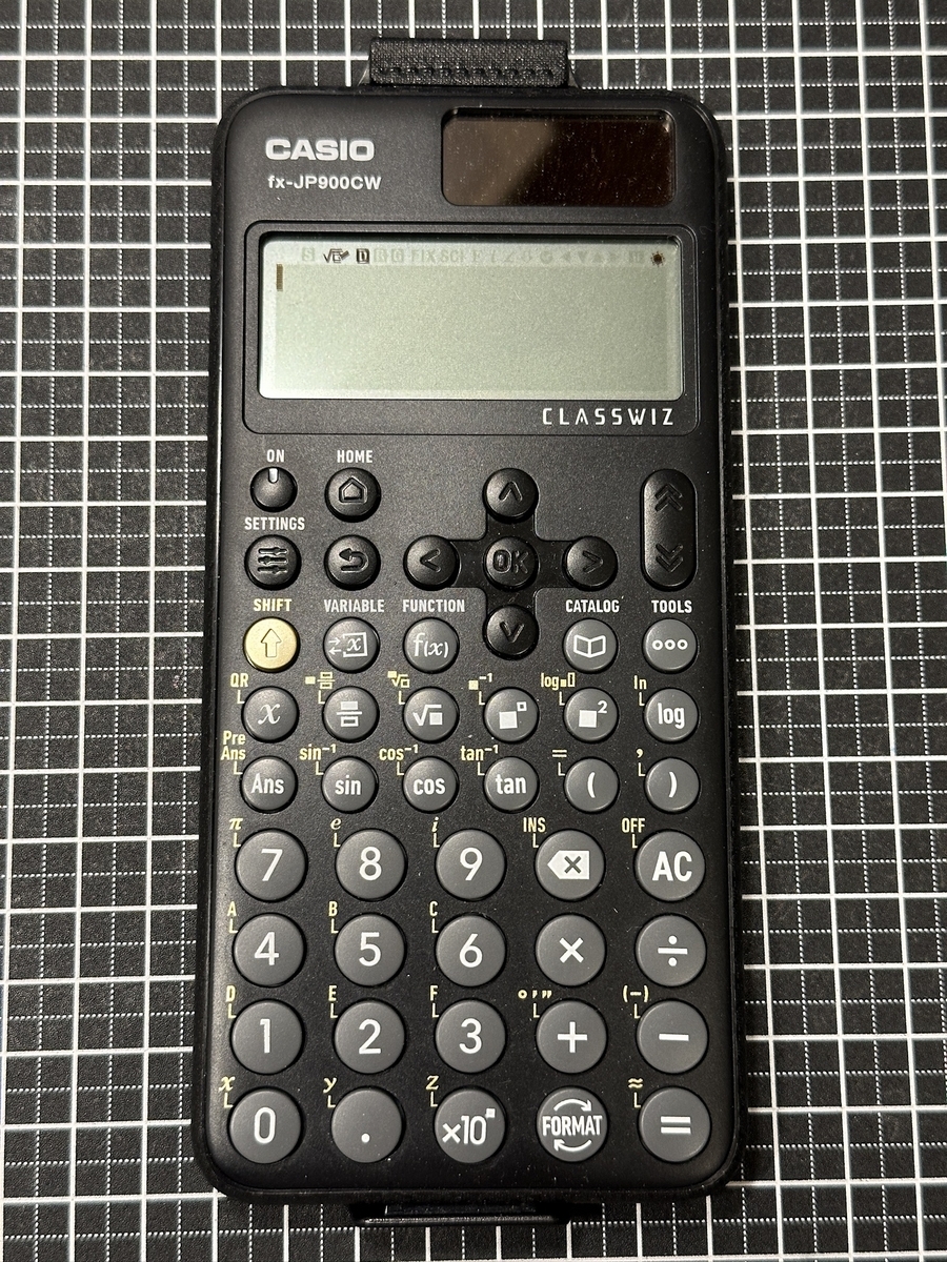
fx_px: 1751
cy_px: 631
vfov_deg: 39.7
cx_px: 474
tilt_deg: -82.3
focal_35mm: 48
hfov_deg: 30.3
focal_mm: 6.86
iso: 160
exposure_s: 1/60
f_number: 1.78
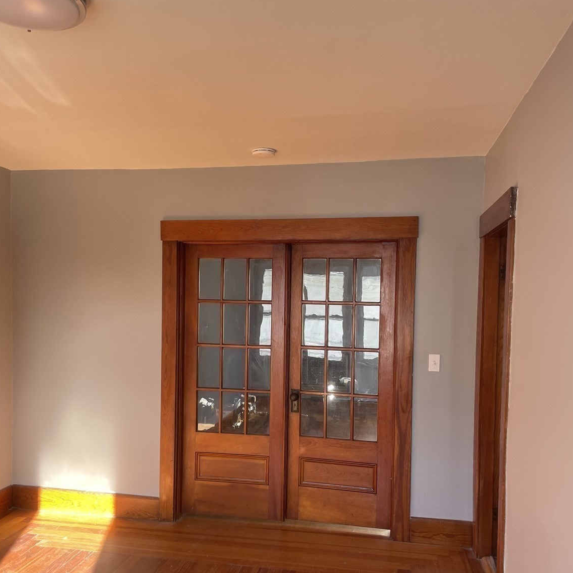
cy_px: 332
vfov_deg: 52.3
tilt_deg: -0.1
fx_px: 581
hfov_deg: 52.5
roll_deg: -0.5
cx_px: 287
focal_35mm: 31
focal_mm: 4.2
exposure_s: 1/121
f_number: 1.6
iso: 80
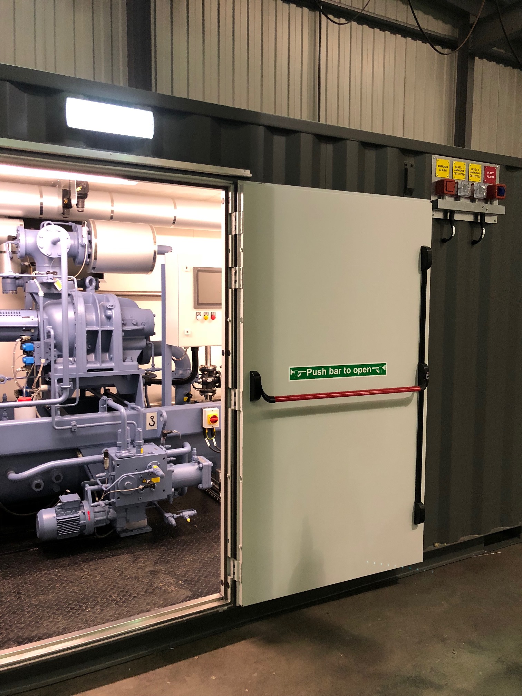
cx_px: 261
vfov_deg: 63.4
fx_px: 563
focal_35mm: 28
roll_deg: -0.1
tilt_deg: -4.2
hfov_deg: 49.7
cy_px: 348
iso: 100
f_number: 1.8
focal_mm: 4
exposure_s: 1/14
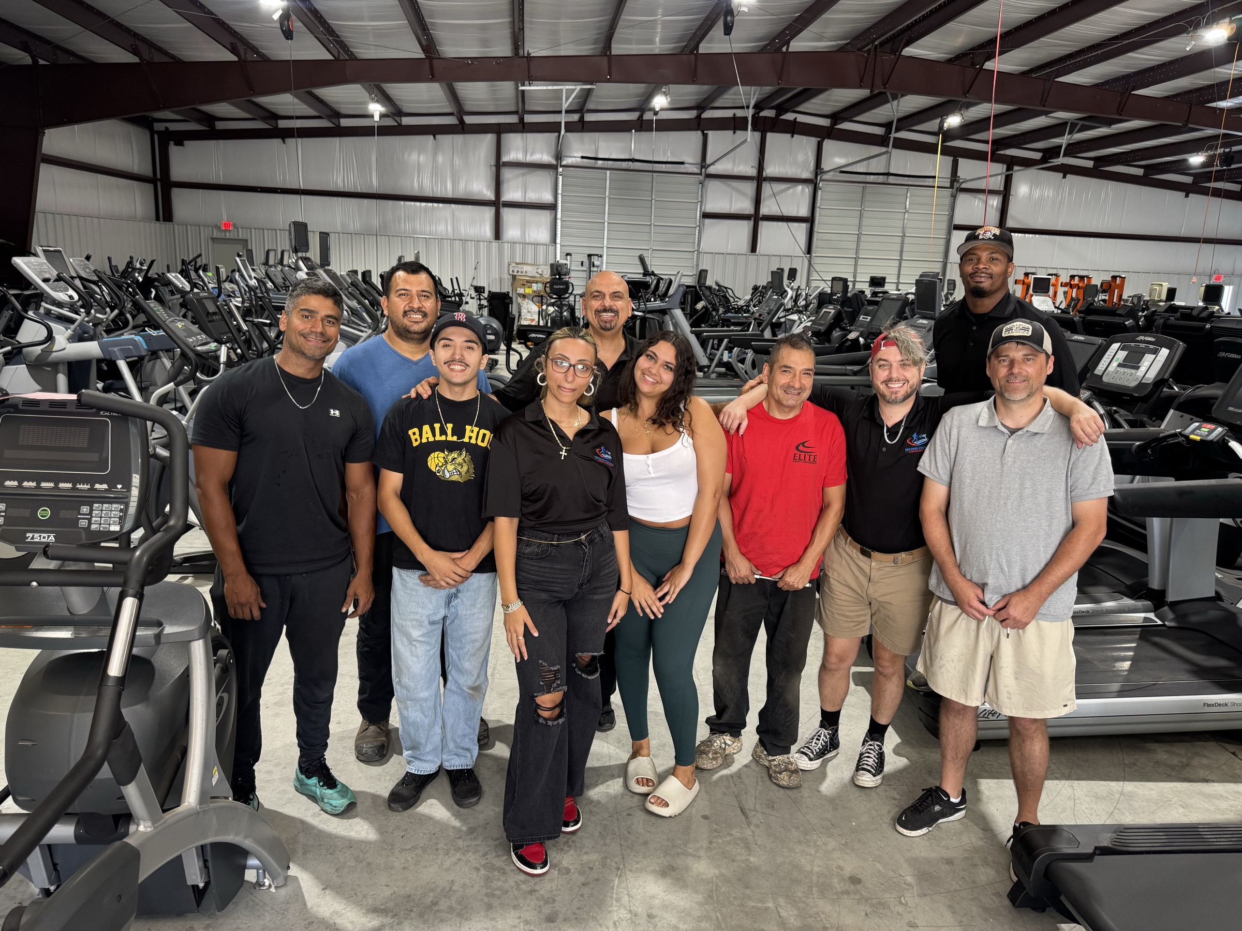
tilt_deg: -13.8
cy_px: 466
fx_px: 861
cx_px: 621
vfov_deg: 56.8
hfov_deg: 71.6
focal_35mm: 24
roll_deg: -3.2
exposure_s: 1/60
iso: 200
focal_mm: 6.76
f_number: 1.78
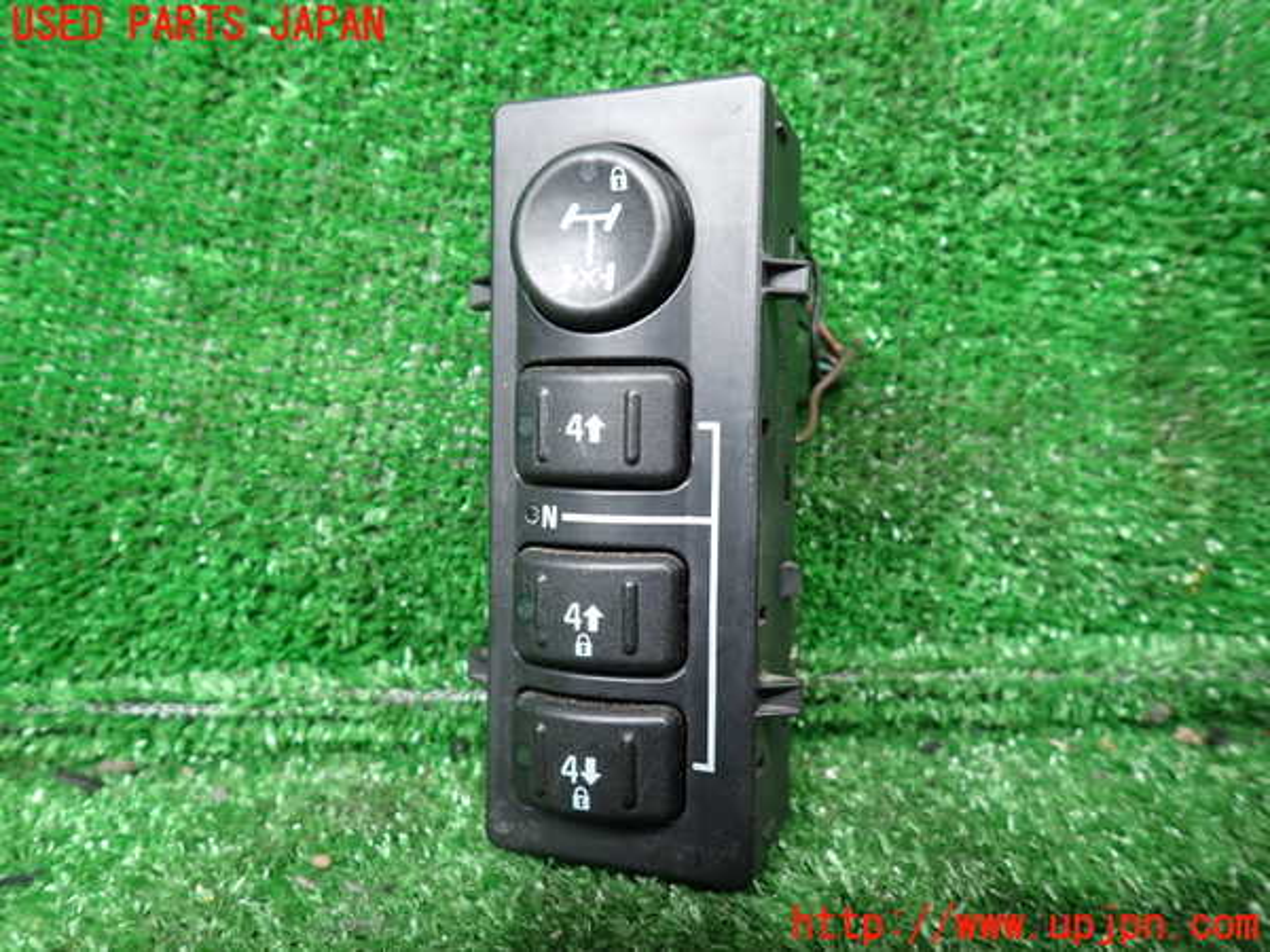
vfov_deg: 54.9
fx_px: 917
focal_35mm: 25
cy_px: 476
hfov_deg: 69.4
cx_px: 635
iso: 125
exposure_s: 1/60
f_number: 2
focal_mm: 4.5
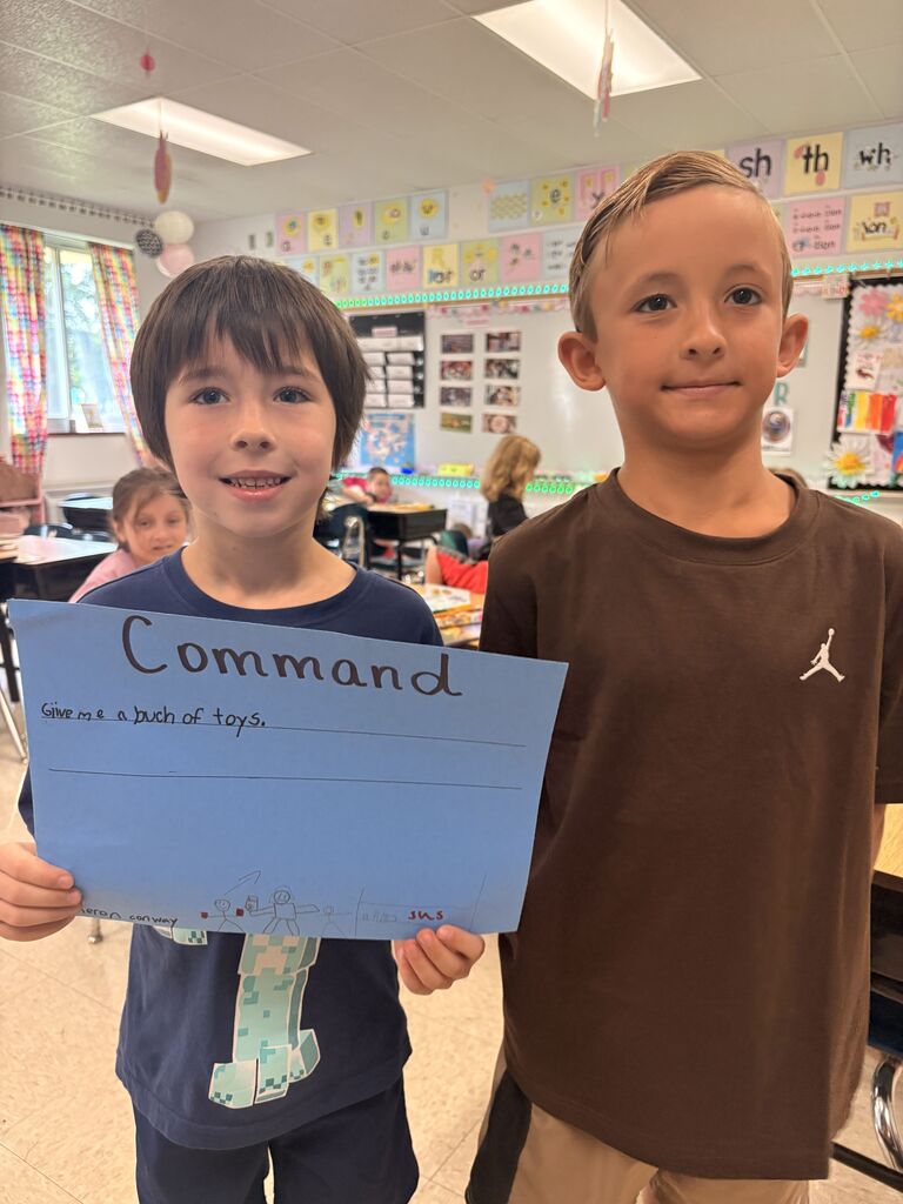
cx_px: 452
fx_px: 904
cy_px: 602
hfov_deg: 53.1
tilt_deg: -11.2
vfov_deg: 67.3
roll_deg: -0.2
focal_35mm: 26
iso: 250
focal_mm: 5.96
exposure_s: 1/60
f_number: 1.6
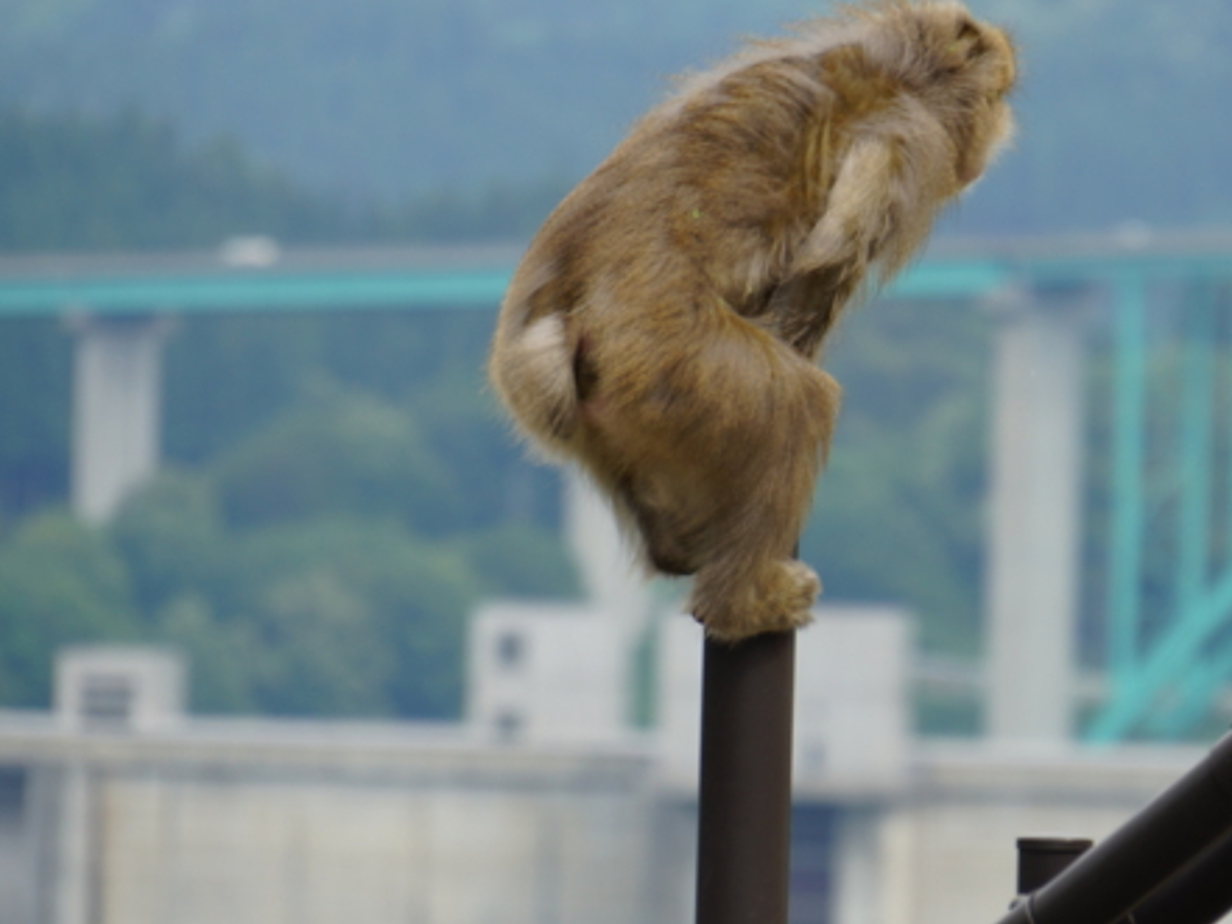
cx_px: 894
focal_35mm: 523
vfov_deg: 2.8
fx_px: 18619
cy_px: 348
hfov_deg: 3.8
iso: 100
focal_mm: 200
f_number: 6.3
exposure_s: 1/320
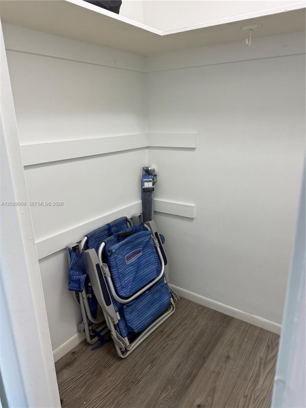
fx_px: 283
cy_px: 204
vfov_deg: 71.6
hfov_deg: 56.8
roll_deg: +1.1
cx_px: 153
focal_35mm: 24
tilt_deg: -17.1
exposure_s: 1/120
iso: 200
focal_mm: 6.76
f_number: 1.78
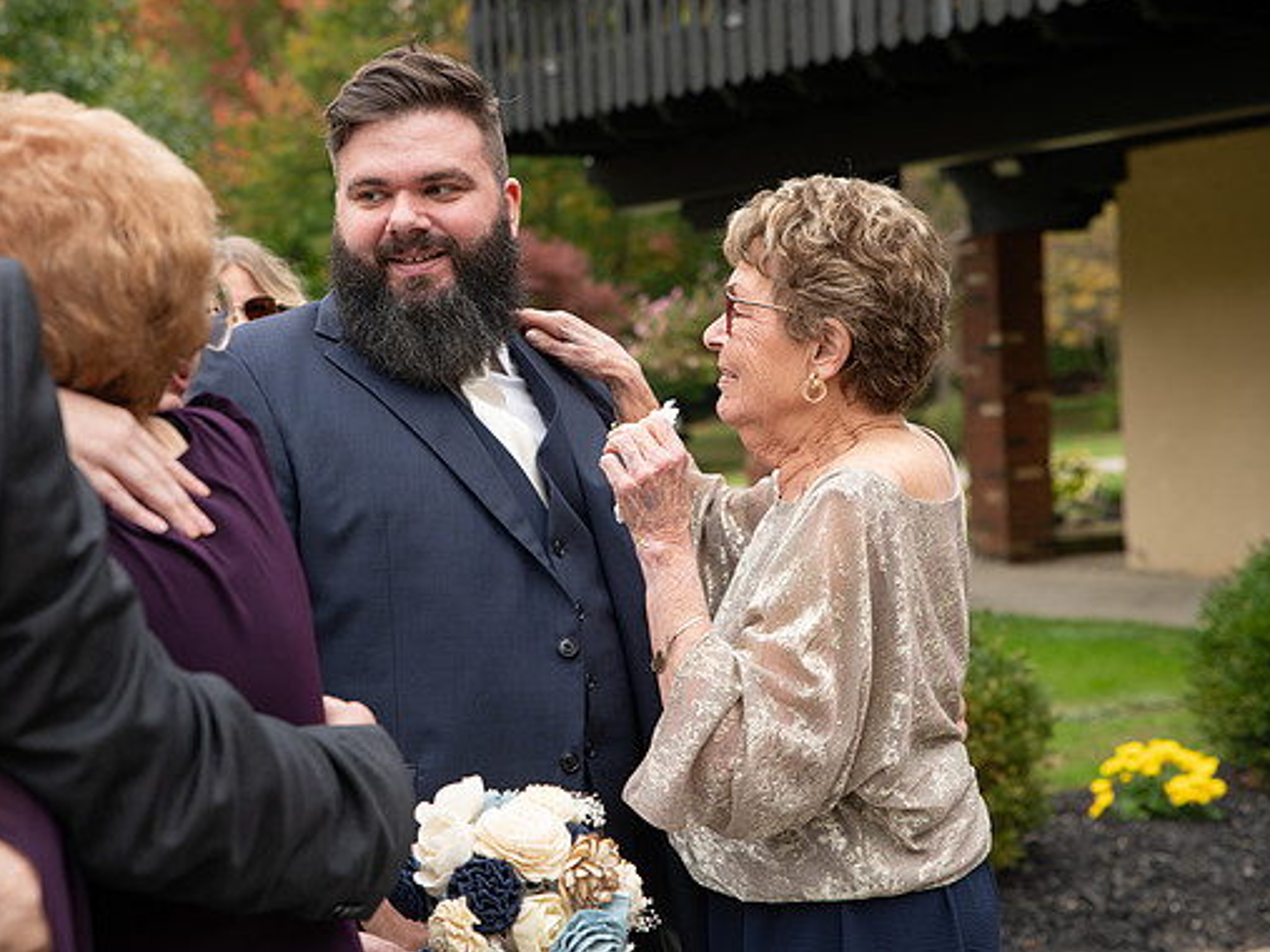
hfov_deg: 25.3
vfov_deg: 19.1
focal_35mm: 77
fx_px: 2824
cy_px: 476
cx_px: 576
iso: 320
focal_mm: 70
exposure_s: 1/320
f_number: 4.5
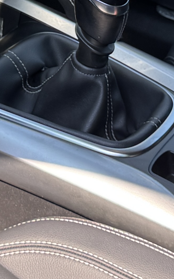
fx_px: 1040
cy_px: -66
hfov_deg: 9.5
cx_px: -13
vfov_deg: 14.7
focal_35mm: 137
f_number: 1.78
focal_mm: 6.76
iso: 80
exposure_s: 1/448
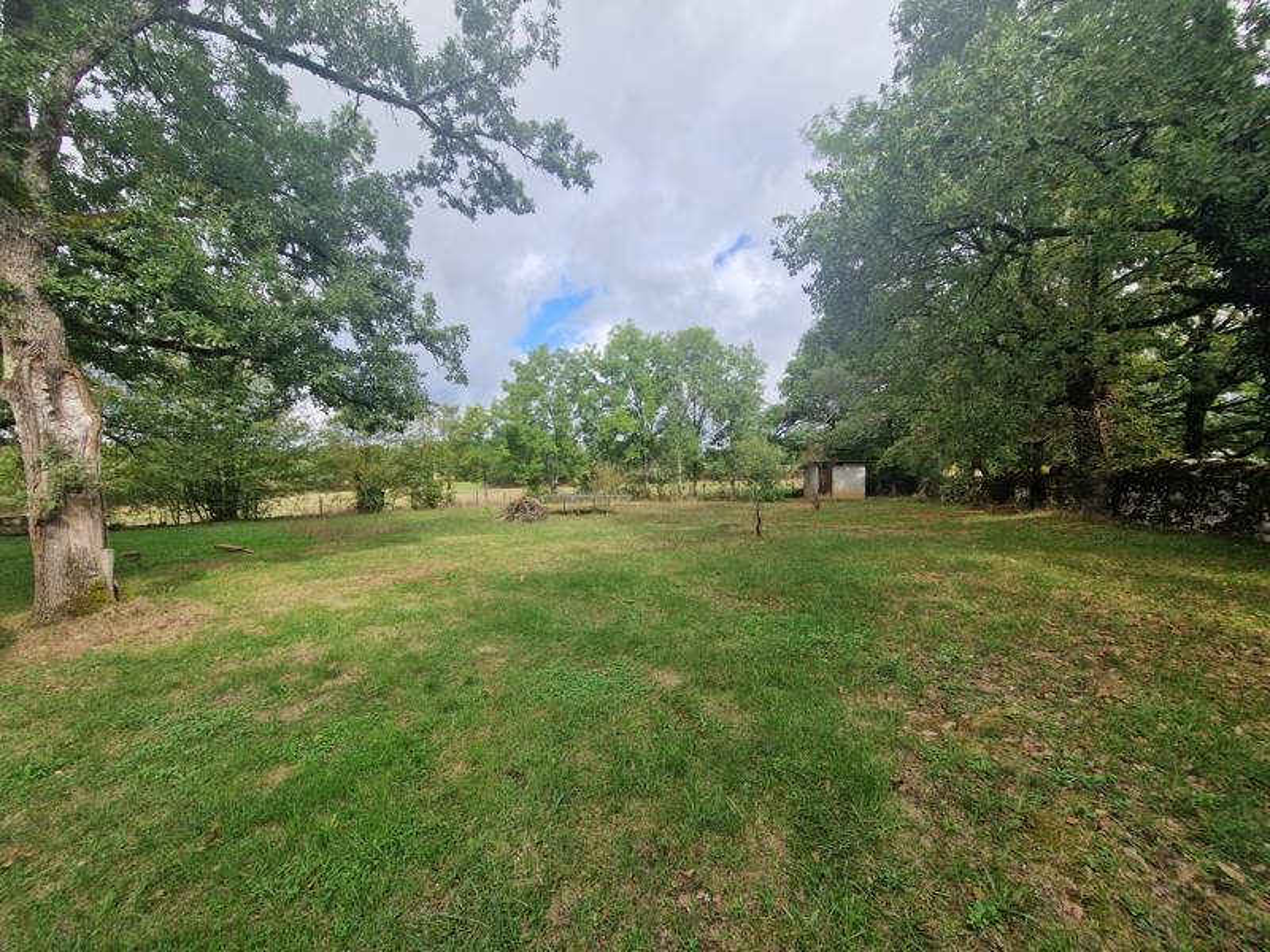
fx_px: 477
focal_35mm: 13
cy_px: 476
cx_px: 635
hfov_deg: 106.2
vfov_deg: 89.9
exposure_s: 1/1104
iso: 50
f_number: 2.2
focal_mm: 2.2
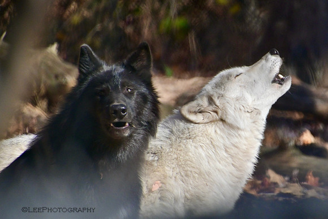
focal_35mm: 600
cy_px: 110
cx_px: 164
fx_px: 5468
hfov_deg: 3.4
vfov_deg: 2.3
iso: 900
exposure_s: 1/2000
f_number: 6.3
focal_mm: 400
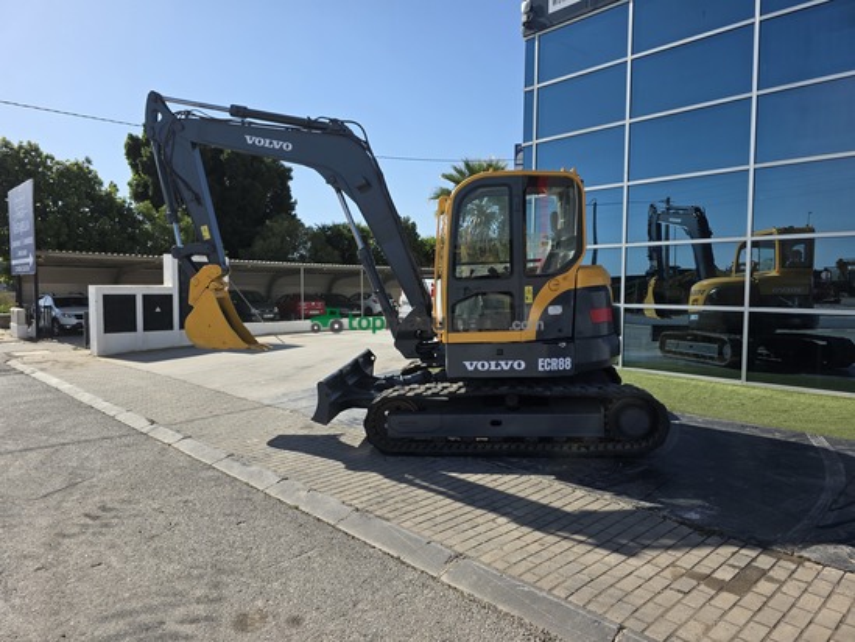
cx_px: 428
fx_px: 568
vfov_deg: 58.9
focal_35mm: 23
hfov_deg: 73.9
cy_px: 321
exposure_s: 1/5447
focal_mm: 6.3
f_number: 1.7
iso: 80
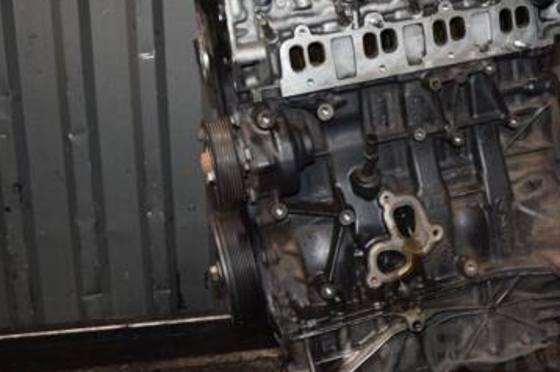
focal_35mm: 53
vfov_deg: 25.5
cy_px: 139
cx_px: 397
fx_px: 821
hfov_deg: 37.0
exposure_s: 1/60
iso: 800
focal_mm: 21
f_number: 5
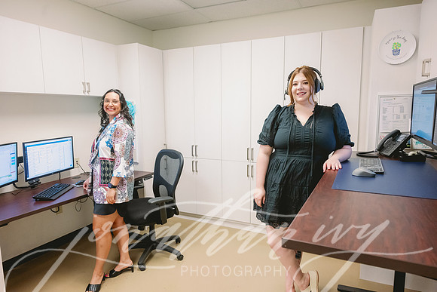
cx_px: 218
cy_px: 146
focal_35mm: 24
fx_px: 291
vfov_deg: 53.2
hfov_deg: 73.7
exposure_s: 1/100
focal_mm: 24
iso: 2500
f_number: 5.6
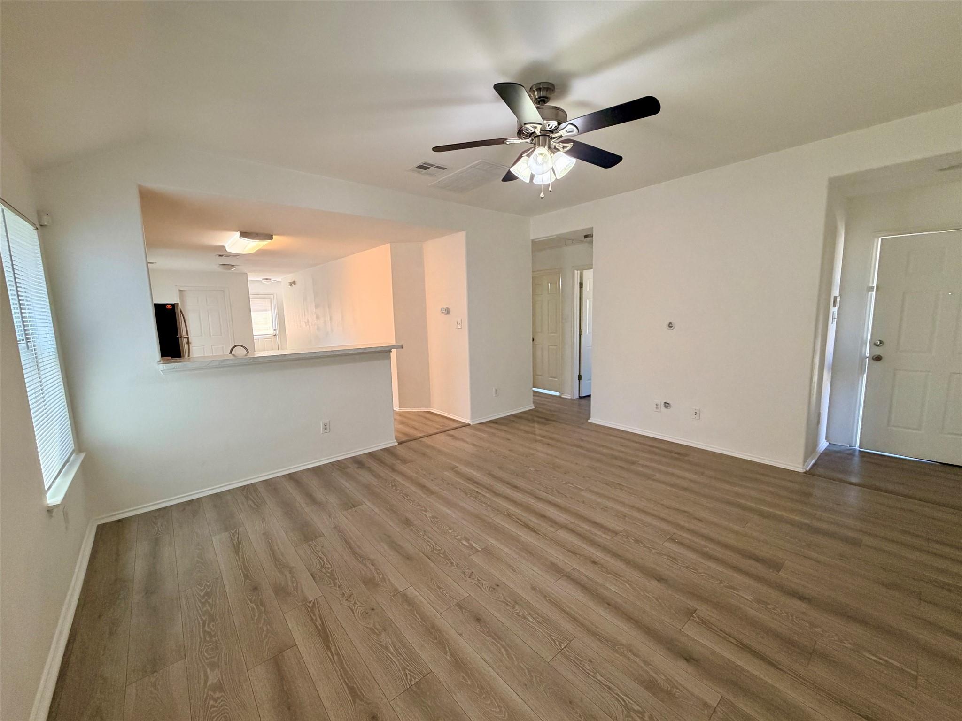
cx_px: 481
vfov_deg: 85.7
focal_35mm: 14
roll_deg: +1.8
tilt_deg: -8.2
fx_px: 389
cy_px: 360
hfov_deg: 102.1
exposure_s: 1/60
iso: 200
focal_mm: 2.22
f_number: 2.2
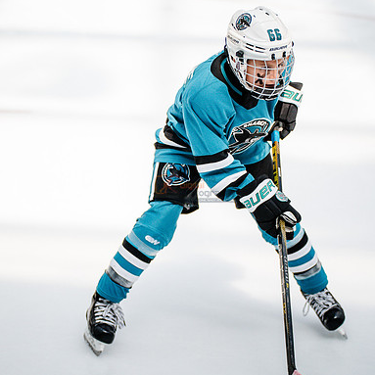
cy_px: 155
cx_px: 148
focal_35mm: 181
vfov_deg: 9.7
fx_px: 2218
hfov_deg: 9.7
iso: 1250
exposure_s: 1/3200
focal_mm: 120
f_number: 3.2
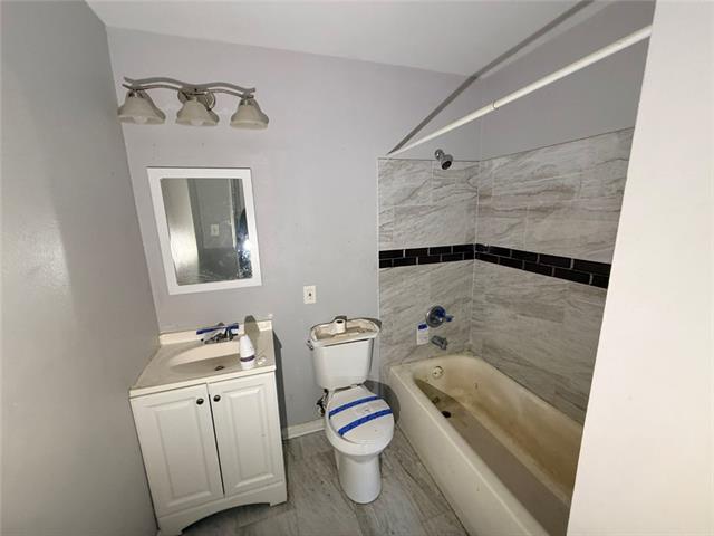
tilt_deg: -10.3
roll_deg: +1.9
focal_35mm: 14
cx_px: 357
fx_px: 289
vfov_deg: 85.7
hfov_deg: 102.1
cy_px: 268
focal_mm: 2.22
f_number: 2.2
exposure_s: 1/67
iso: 320
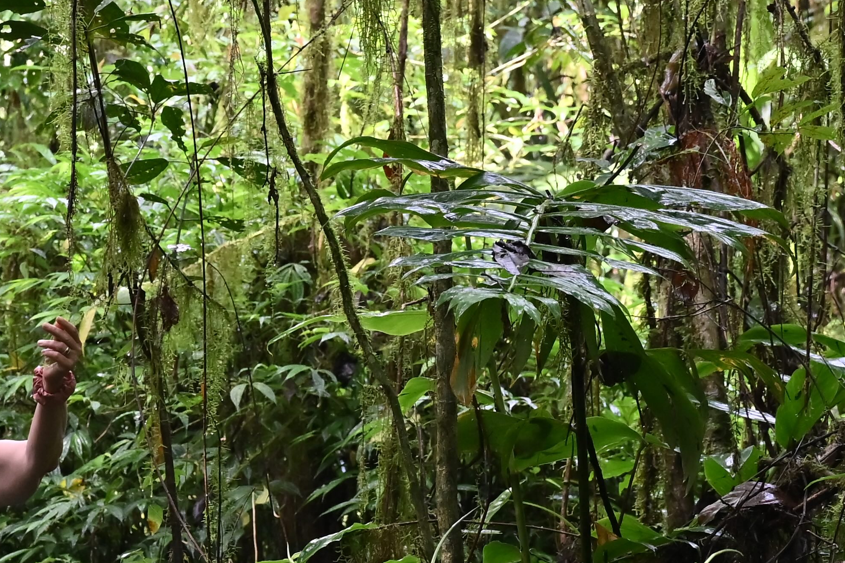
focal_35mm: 137
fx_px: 3215
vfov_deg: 9.9
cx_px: -209
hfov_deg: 14.4
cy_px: 580
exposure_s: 1/200
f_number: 5.6
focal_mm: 45
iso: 1250
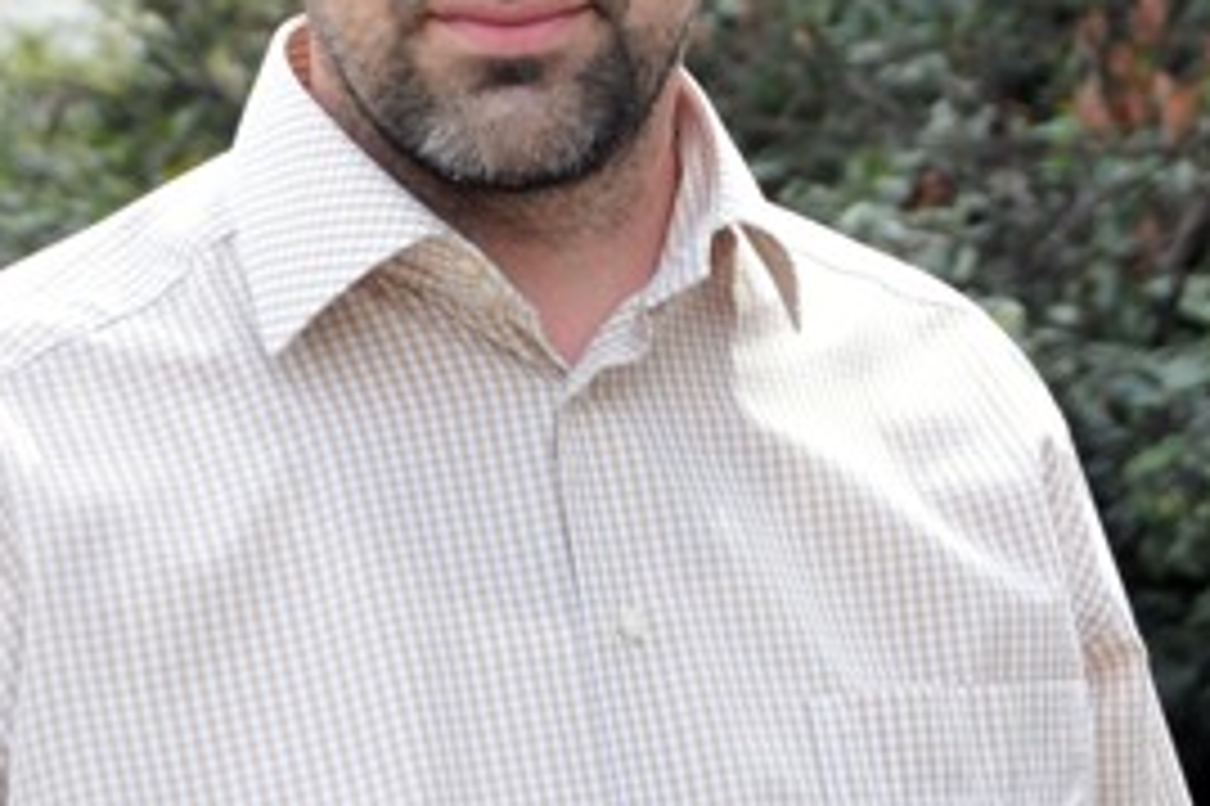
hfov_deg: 16.9
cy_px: 59
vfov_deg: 11.2
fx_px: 4064
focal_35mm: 121
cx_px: 508
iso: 800
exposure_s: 1/1000
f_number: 4.2
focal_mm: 36
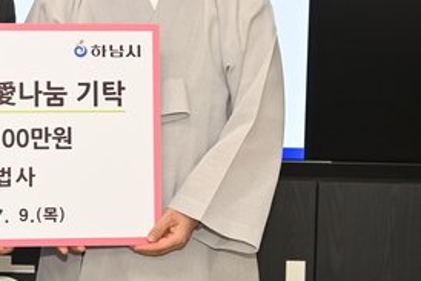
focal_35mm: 97
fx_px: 1135
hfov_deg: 20.5
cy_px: 10
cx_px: 23
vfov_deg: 13.9
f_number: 3.5
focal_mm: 38
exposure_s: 1/160
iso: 800
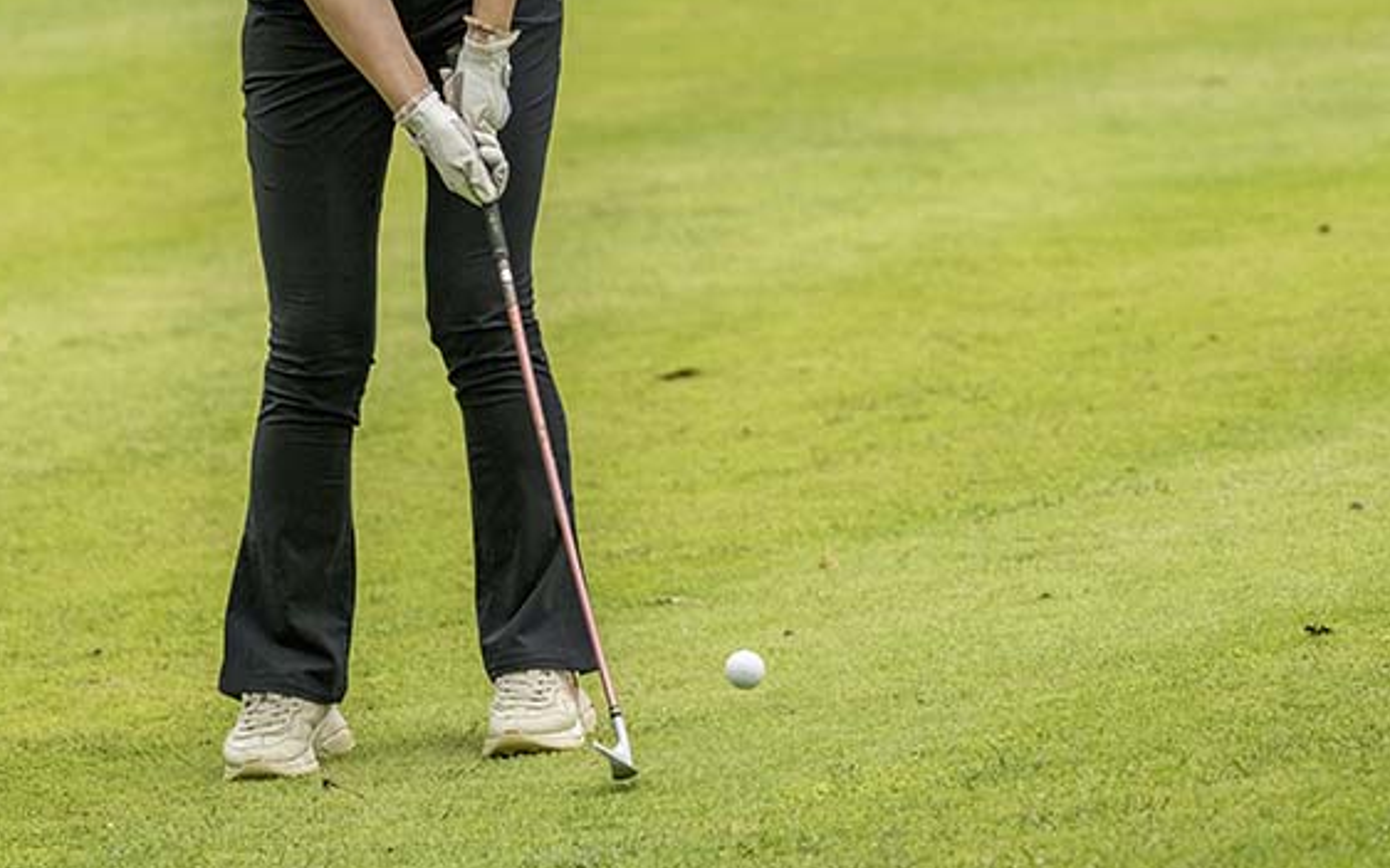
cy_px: 134
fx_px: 13180
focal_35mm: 348
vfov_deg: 3.8
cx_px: 838
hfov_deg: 6.0
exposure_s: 1/5000
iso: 280
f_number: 3.5
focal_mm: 200
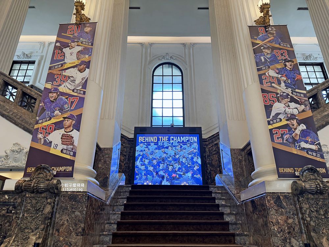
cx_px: 164
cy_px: 124
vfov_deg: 56.8
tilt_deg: +24.6
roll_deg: -0.4
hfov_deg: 71.6
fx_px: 228
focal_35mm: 24
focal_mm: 6.76
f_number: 1.78
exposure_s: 1/120
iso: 160
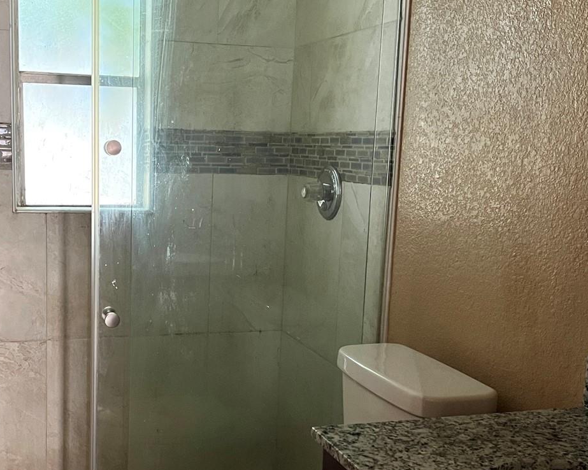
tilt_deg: -10.3
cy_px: 260
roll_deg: -1.7
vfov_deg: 34.1
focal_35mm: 44
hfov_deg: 41.5
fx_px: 766
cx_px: 195
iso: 500
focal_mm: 5.7
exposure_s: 1/60
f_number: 1.5
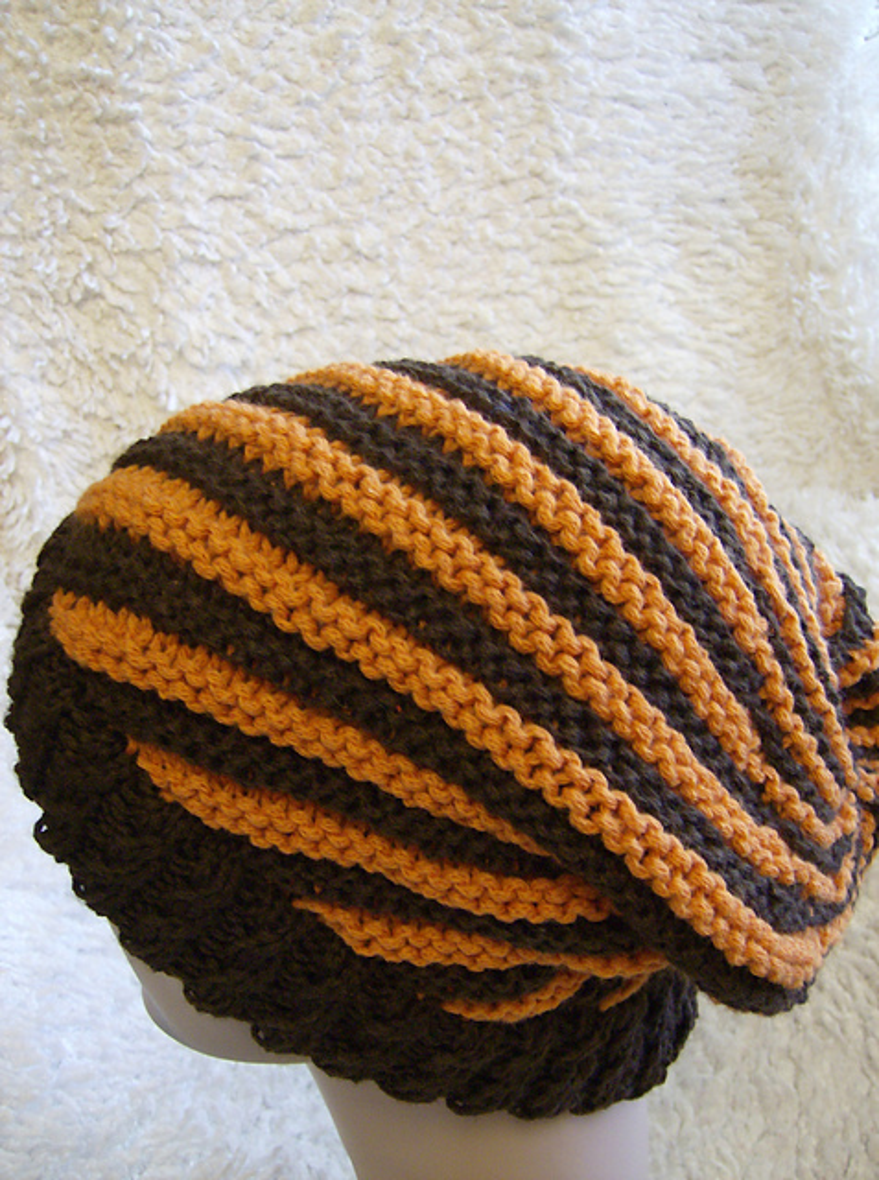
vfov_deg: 51.5
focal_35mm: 36
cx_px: 440
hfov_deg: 39.5
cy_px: 590
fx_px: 1224
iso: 200
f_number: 2.8
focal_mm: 6
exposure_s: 1/9.68
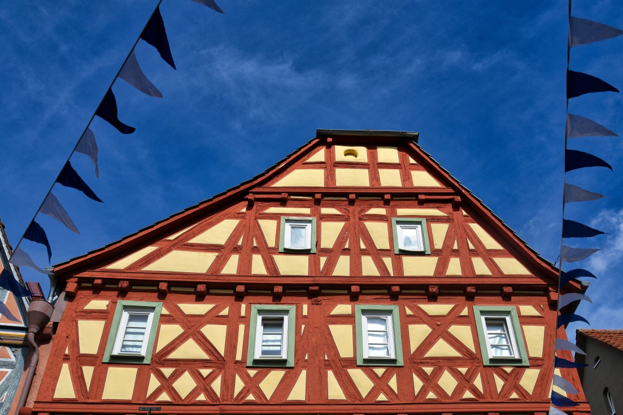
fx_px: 640
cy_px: 225
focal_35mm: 37
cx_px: 329
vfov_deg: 35.9
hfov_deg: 51.9
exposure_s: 1/1000
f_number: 8
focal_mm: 34
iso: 200
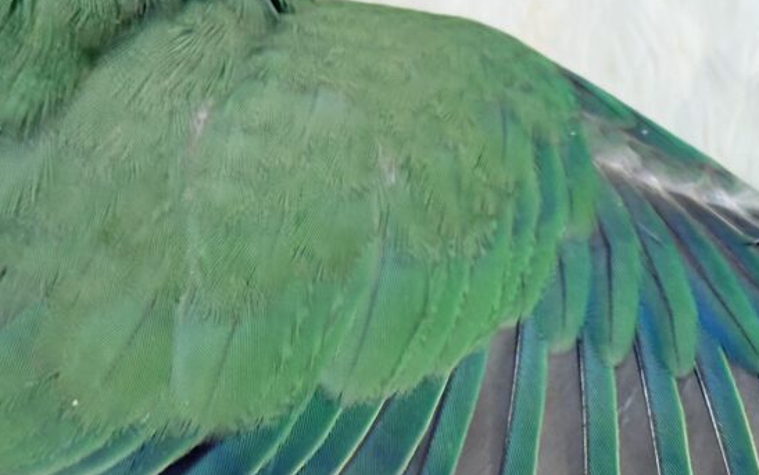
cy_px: 571
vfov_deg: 10.6
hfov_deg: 16.9
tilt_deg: -52.2
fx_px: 2503
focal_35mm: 121
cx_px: 745
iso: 80
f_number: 1.6
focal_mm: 5.96
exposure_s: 1/100
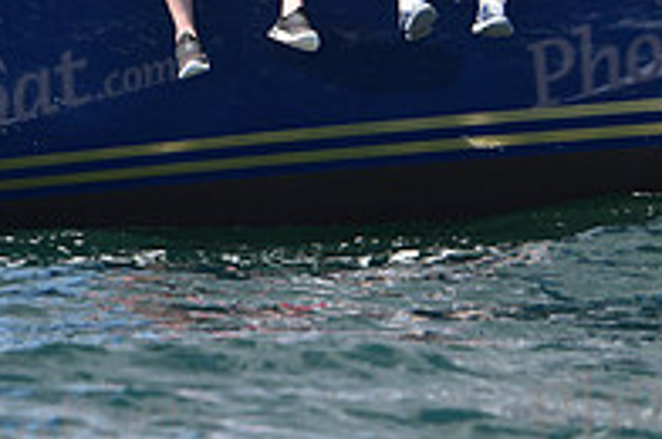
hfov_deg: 4.1
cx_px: 355
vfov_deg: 2.7
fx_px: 9253
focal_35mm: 504
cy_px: -106
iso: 250
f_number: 5
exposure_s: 1/1600
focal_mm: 170
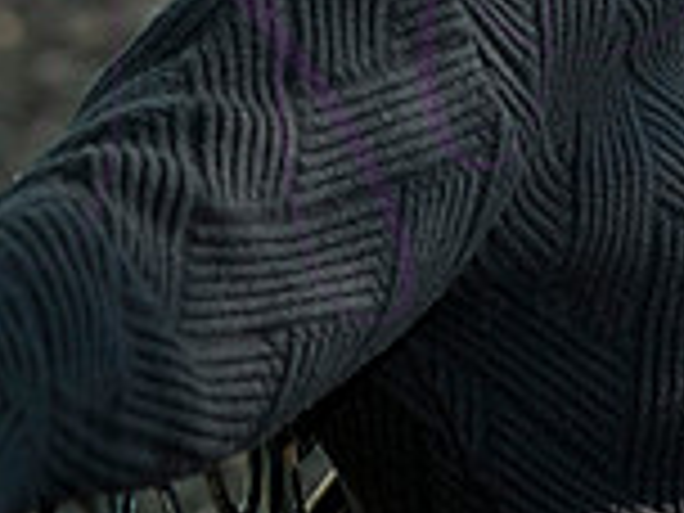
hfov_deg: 4.8
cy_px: -266
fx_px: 8161
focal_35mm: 413
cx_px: 598
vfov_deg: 3.6
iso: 800
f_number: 5.6
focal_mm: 145
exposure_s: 1/320
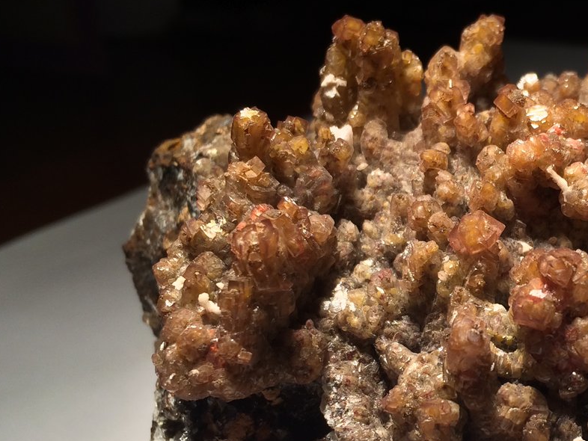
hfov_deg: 31.1
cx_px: 533
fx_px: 1003
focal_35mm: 59
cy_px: 312
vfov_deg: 24.6
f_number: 2.2
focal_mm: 4.15
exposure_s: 1/120
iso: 32
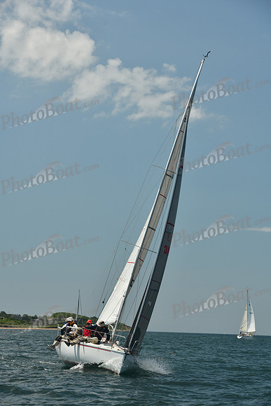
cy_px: 203
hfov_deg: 11.2
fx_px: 1377
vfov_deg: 16.8
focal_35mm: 122
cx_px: 136
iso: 320
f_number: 8
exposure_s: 1/640
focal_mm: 122
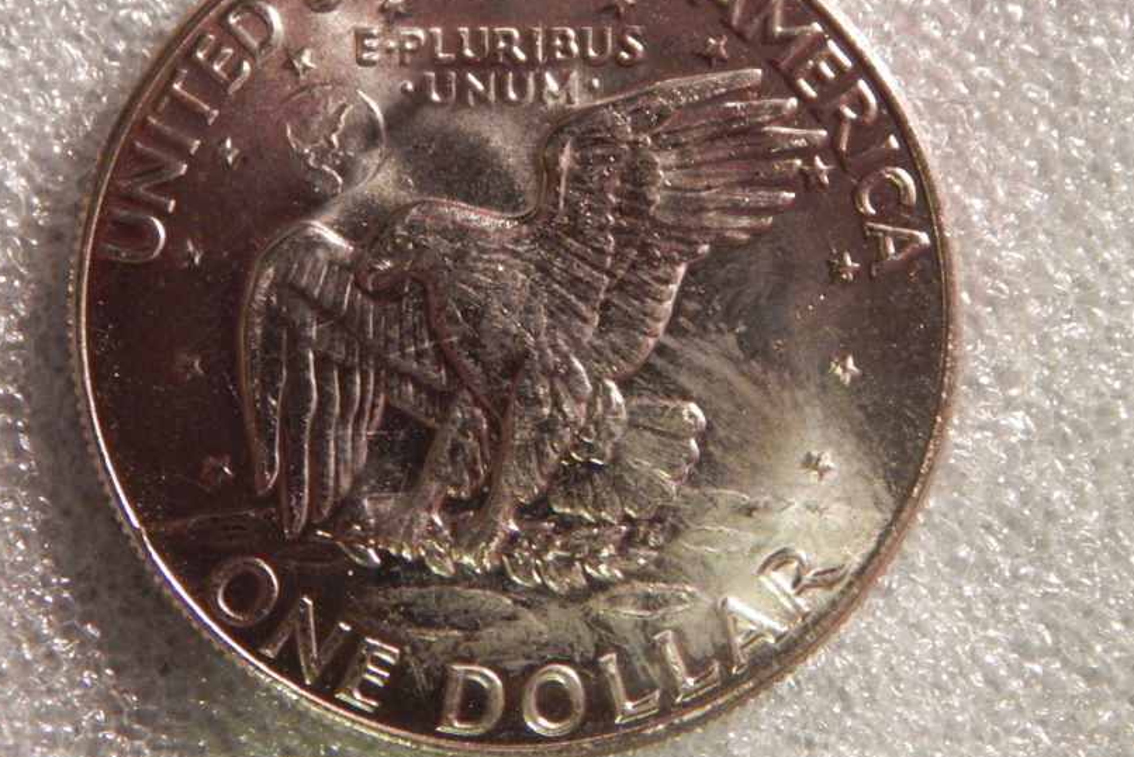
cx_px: 508
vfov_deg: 15.4
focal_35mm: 89
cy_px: 293
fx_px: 2804
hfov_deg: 22.9
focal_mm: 12.3
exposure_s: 1/10
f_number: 4.1
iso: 400
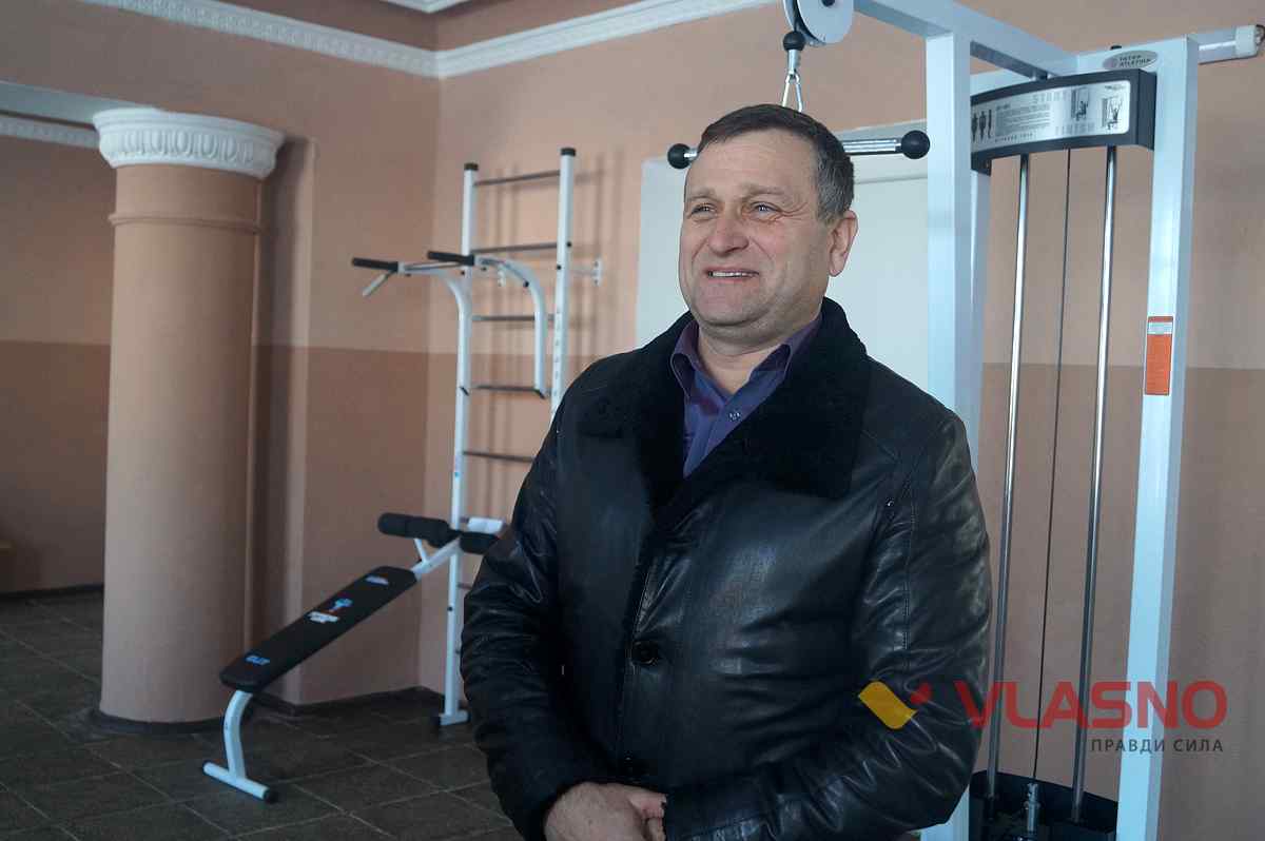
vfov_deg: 39.9
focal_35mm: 33
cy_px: 420
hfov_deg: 57.3
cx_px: 632
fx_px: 1159
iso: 1000
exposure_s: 1/160
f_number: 4
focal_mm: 22
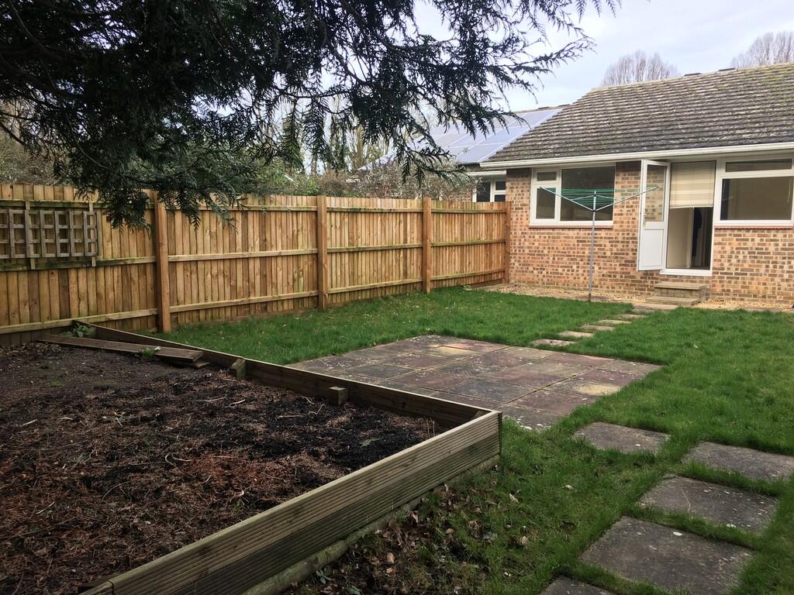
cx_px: 397
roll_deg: +0.1
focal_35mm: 29
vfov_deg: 48.2
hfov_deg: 61.7
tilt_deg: -7.0
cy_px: 298
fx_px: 665
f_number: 2.2
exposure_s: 1/170
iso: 25
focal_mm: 4.15
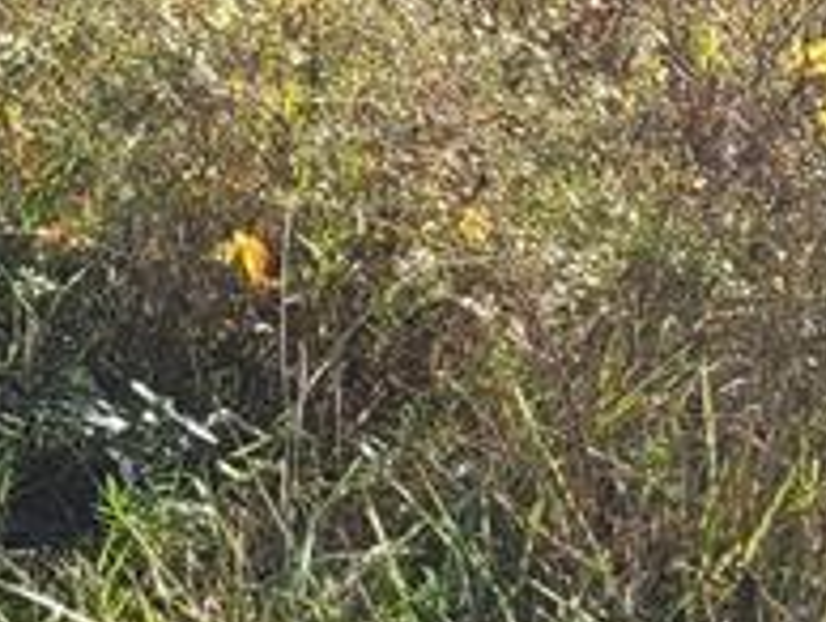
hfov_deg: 11.4
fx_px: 3273
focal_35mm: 137
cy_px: -422
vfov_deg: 10.3
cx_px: -1273
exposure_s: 1/1632
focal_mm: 5.4
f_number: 1.8
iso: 40
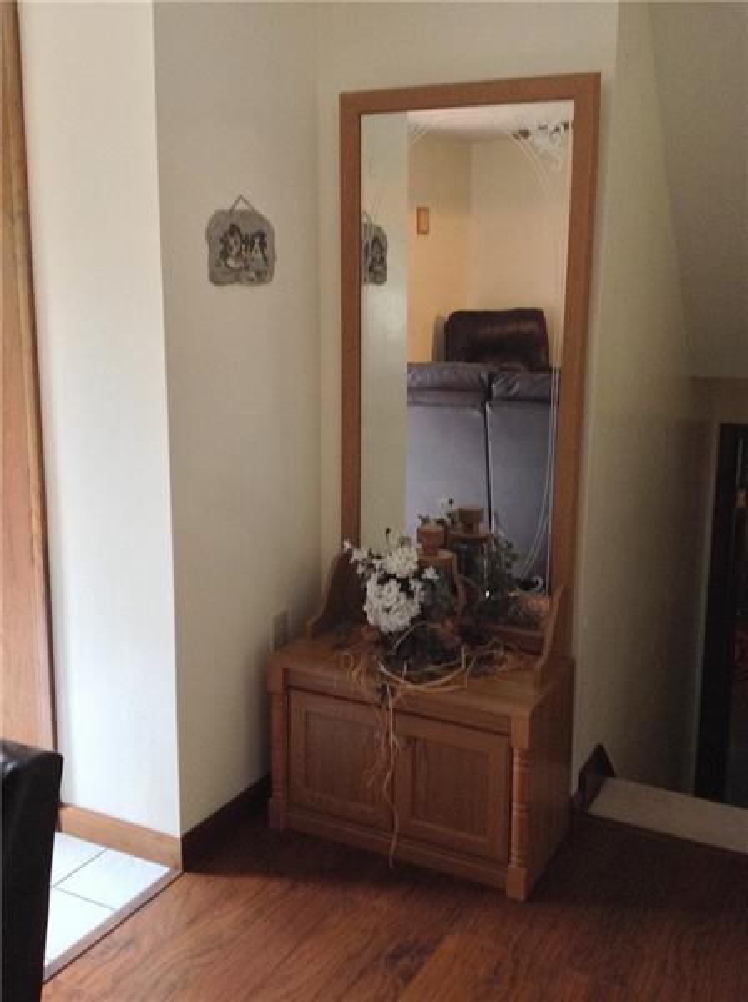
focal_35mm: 35
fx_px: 1011
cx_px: 374
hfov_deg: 40.6
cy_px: 501
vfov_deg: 52.7
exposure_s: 1/15
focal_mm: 4.28
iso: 320
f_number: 2.4
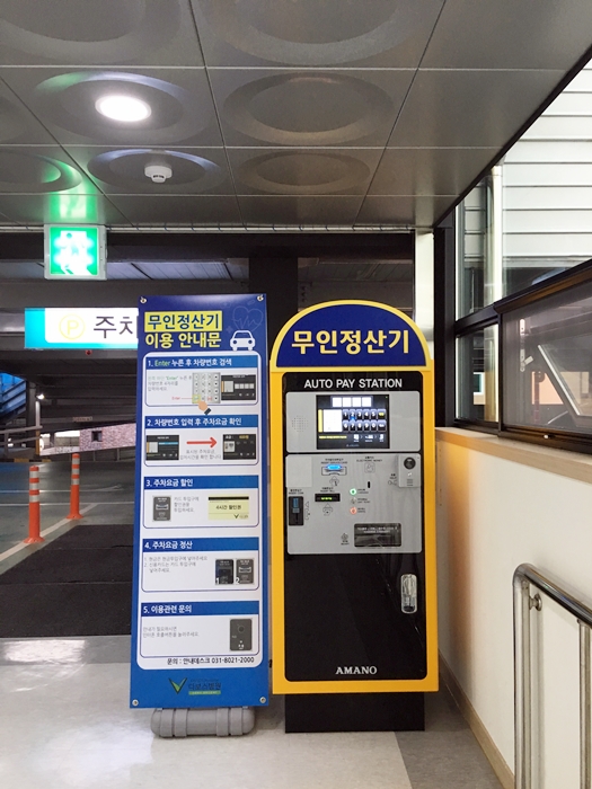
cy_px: 394
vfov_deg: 61.7
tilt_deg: +1.5
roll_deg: -0.8
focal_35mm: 29
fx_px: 661
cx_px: 296
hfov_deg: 48.2
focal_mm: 4.15
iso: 40
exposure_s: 1/30
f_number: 2.2
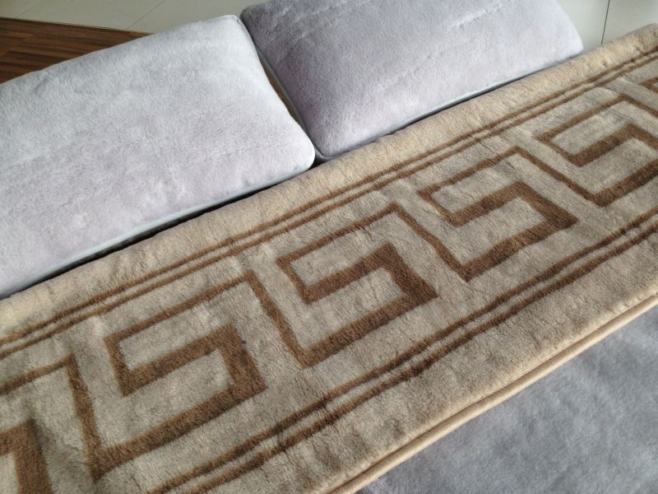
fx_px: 627
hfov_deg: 55.4
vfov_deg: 42.9
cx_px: 329
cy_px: 247
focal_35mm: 33
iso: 50
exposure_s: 1/120
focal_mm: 4.12
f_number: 2.4
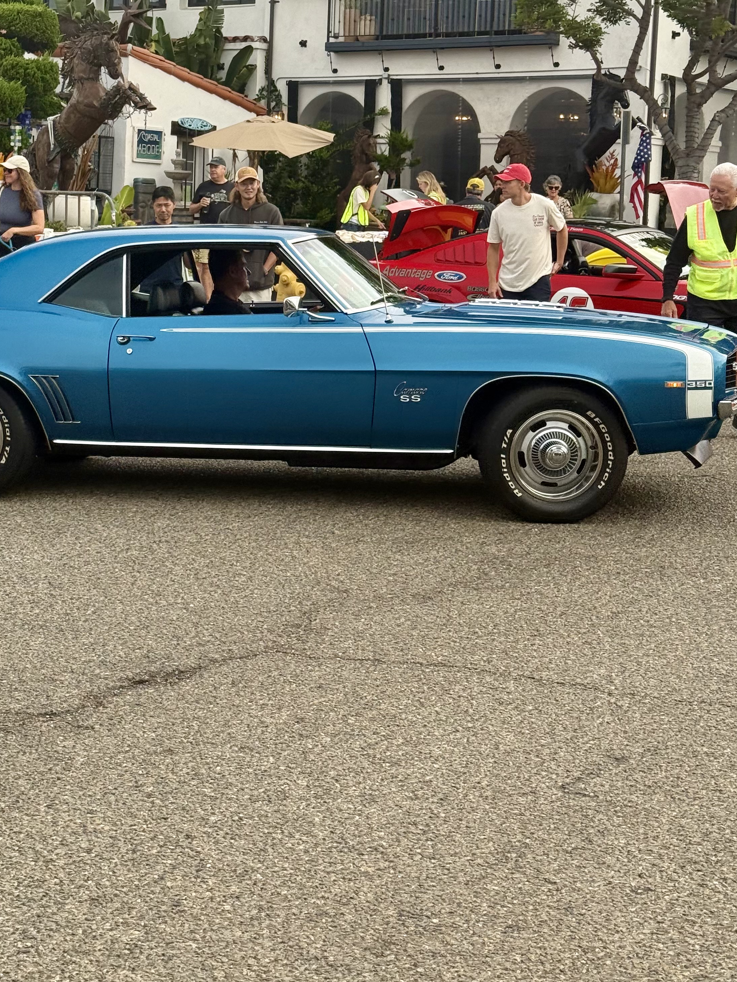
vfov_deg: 29.2
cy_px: 352
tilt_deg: +0.8
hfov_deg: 22.2
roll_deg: -0.3
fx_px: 1874
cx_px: 261
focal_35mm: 66
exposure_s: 1/855
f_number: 1.78
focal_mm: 6.76
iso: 80
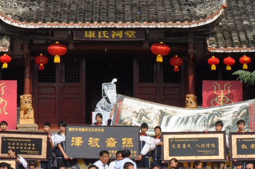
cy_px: 112
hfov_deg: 12.2
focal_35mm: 169
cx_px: 107
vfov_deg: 8.1
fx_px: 1195
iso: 200
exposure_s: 1/200
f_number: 14
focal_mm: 30
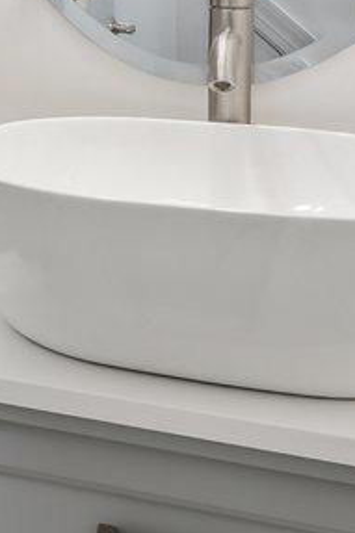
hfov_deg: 15.2
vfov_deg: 24.5
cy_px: -28
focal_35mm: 78
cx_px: -275
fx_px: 1158
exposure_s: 1/13
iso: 200
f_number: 8
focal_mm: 14.6
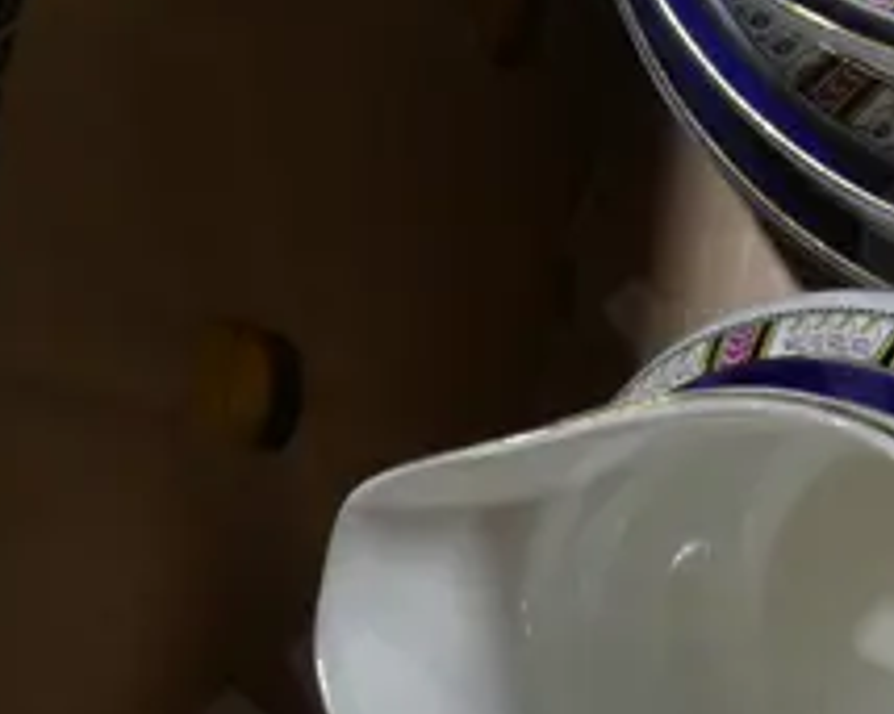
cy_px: -242
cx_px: 1621
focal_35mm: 140
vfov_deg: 10.7
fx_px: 3703
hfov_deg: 12.5
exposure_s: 1/125
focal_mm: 15
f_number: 4
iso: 200
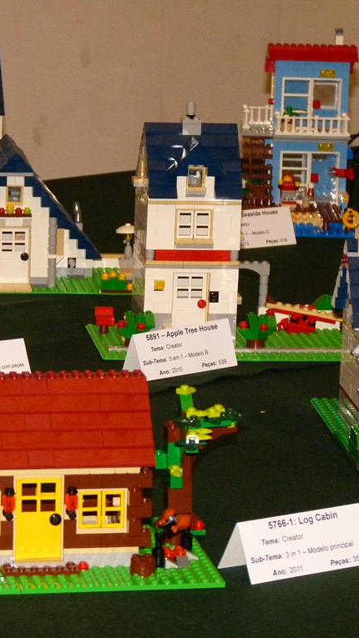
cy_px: 319
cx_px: 58
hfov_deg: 6.8
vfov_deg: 12.1
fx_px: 3014
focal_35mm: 178
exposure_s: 1/80
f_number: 3.6
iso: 400
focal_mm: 21.6
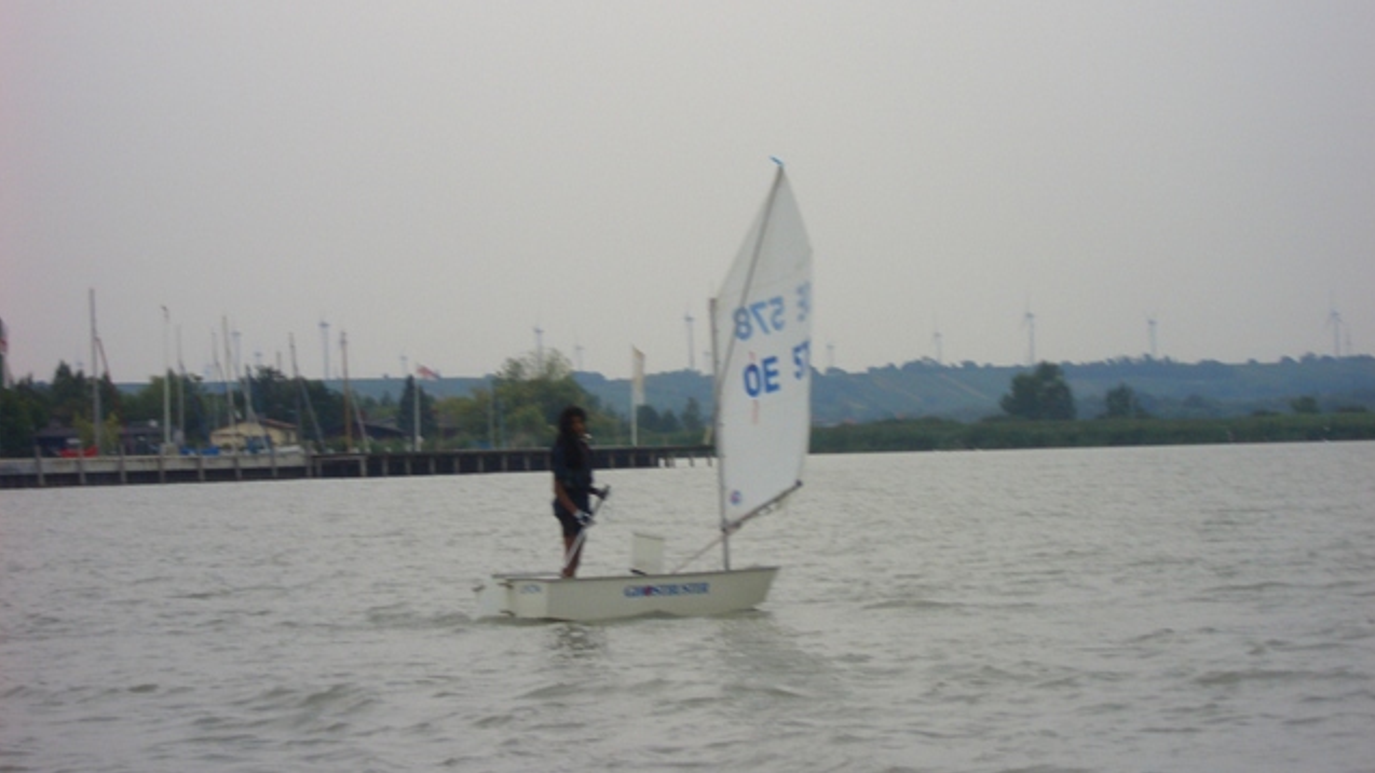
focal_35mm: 115
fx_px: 4192
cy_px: 289
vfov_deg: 10.5
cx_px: 689
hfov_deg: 18.6
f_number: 7.7
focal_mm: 17.4
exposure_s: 1/80
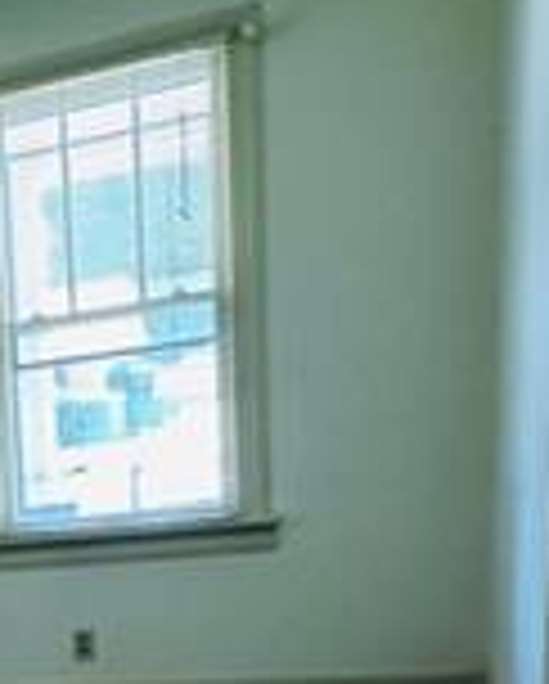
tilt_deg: -13.7
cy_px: 796
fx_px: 1399
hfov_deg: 17.7
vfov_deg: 25.1
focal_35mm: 69
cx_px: -450
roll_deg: +8.0
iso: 320
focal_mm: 2.22
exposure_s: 1/60
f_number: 2.2
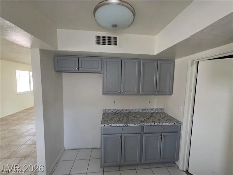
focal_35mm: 13
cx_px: 116
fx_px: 88
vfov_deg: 89.9
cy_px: 88
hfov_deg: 106.2
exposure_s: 1/60
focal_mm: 2.2
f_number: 1.9
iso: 320
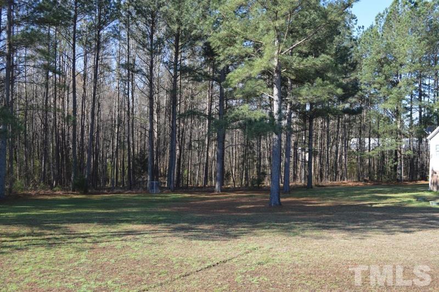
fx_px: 439
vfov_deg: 36.8
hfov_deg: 53.2
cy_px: 146
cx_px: 220
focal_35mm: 36
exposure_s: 1/125
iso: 125
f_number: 5.6
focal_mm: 24
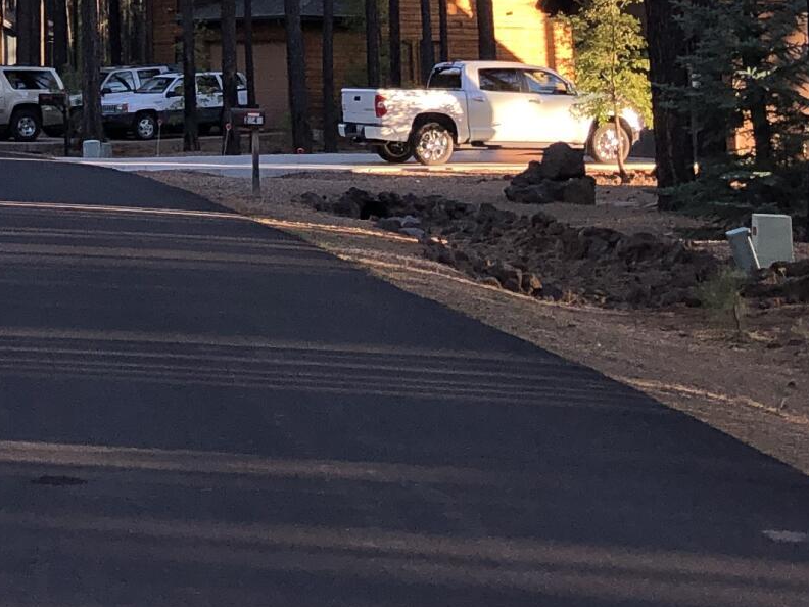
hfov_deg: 18.1
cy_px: -520
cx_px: 2
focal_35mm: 106
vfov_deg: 12.6
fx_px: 2477
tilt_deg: +14.7
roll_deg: +0.8
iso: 20
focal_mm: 4
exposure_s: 1/306
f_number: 1.8
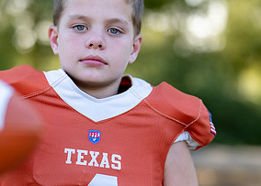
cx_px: 109
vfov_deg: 11.1
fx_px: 956
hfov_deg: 15.5
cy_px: 120
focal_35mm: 129
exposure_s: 1/1250
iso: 100
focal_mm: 50
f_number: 1.2
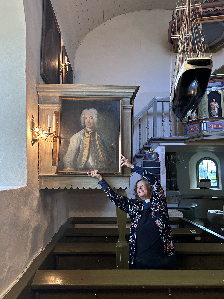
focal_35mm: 26
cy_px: 150
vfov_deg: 67.3
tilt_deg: +7.6
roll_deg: -1.1
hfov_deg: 53.1
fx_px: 224
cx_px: 112
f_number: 1.5
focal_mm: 5.7
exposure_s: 1/33
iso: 400
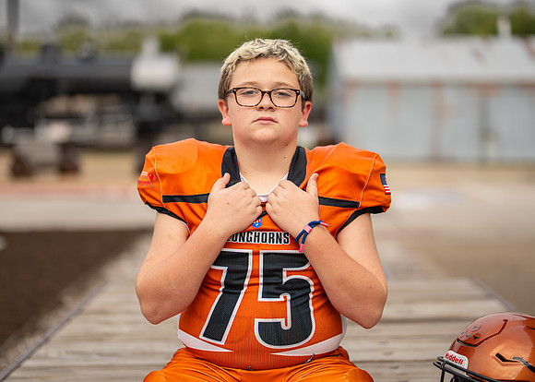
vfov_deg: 22.5
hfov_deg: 31.1
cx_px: 281
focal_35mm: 63
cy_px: 189
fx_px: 961
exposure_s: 1/1600
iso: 100
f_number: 1.2
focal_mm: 50
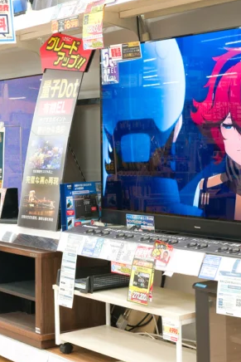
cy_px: 120
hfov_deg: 17.7
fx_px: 773
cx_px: 118
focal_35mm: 77
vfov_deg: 26.2
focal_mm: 28
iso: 100
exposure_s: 1/40
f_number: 5.6
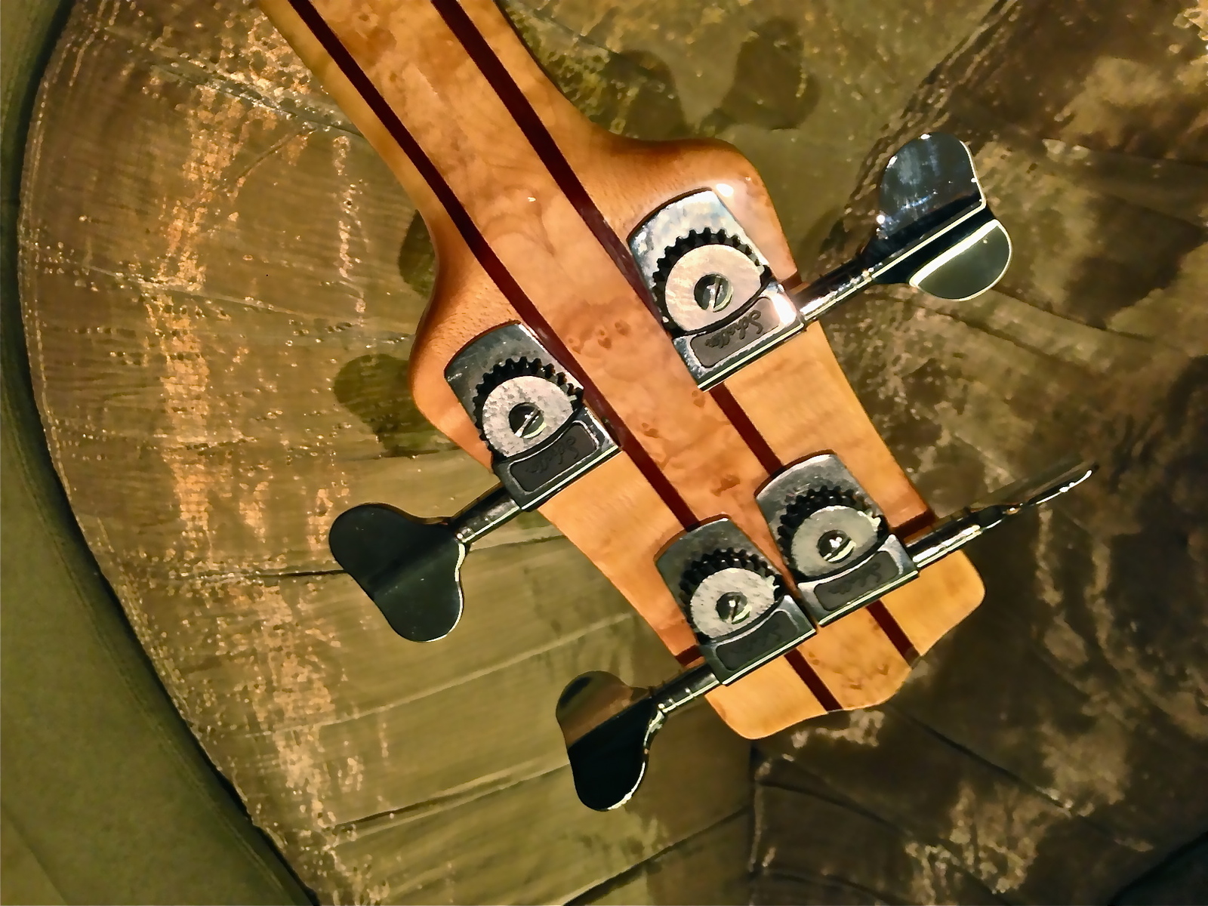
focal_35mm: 33
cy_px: 453
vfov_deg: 42.9
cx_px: 604
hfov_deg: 55.4
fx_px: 1152
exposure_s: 1/20
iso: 250
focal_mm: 4.13
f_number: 2.4
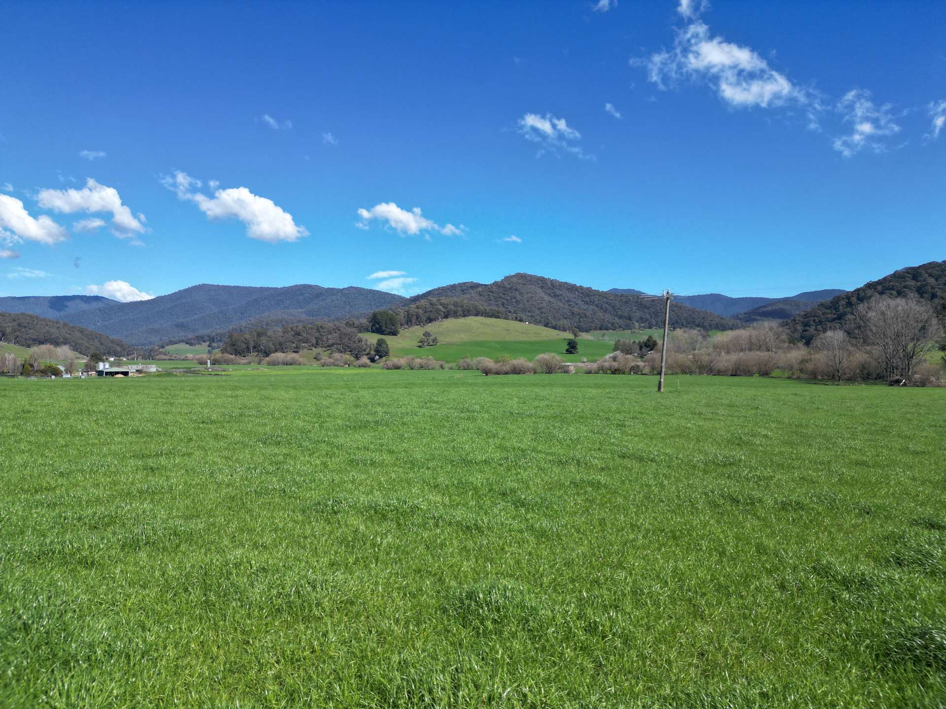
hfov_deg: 71.6
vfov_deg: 56.8
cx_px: 473
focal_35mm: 24
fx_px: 656
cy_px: 354
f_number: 1.7
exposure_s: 1/2500
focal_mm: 6.72
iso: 100
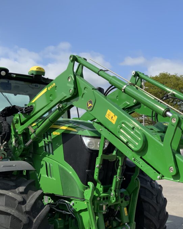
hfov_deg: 33.9
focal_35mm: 43
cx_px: 146
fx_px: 291
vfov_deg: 42.9
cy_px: 120
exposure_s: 1/2227
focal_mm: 3
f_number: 1.8
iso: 16
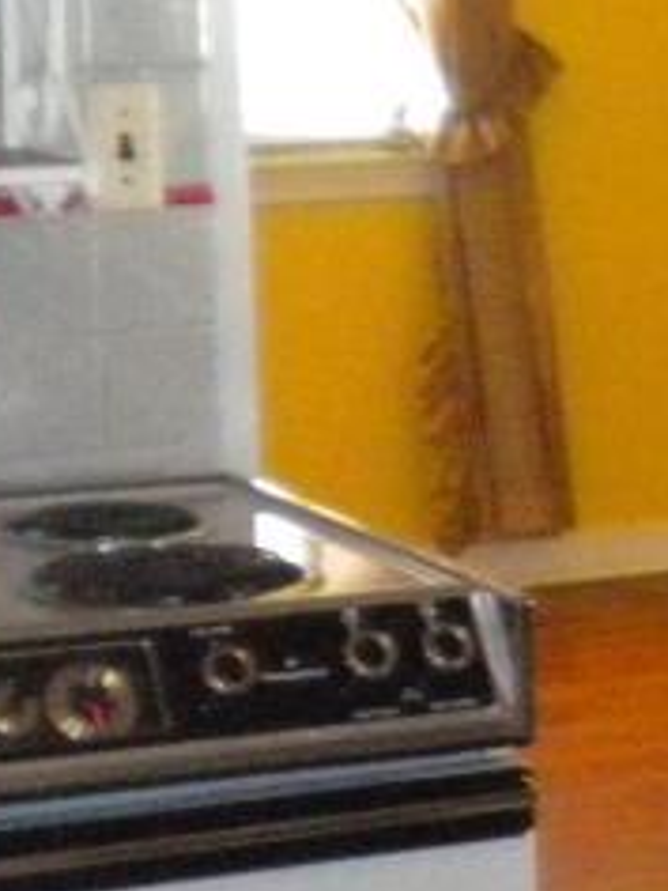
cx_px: 1276
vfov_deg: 13.0
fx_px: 3911
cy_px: 627
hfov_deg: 9.2
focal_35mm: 152
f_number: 3.1
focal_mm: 6.3
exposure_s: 1/30
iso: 800
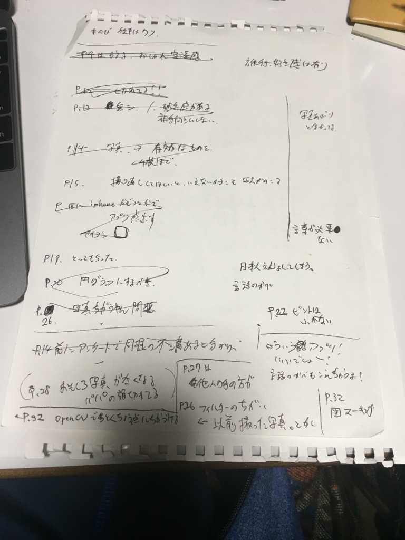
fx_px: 452
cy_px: 270
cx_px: 202
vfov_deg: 61.7
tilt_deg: -69.2
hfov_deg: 48.2
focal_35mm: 29
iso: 40
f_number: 2.2
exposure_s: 1/30
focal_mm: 4.15
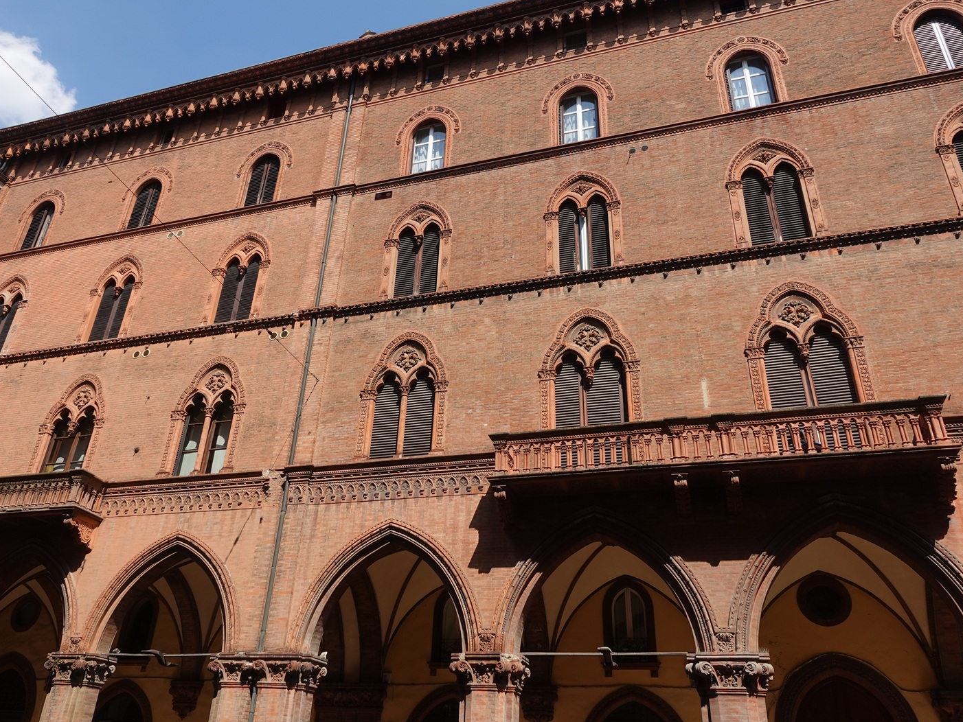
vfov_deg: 51.4
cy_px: 348
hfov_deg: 65.2
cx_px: 449
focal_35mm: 27
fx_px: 751
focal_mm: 8.8
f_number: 5.6
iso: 125
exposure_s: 1/400
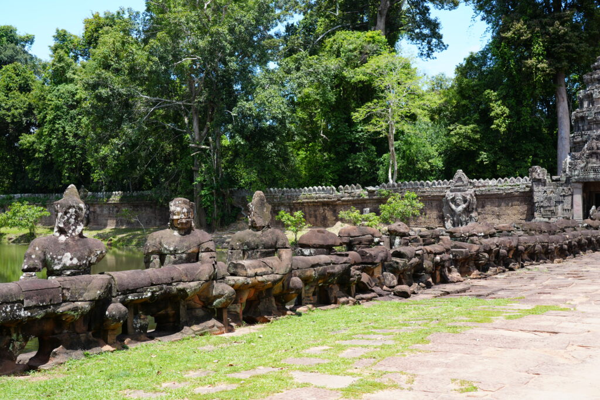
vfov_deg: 35.1
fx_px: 633
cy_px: 200
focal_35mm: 38
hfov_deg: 50.7
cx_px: 300
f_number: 6.3
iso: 100
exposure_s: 1/100
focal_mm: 38
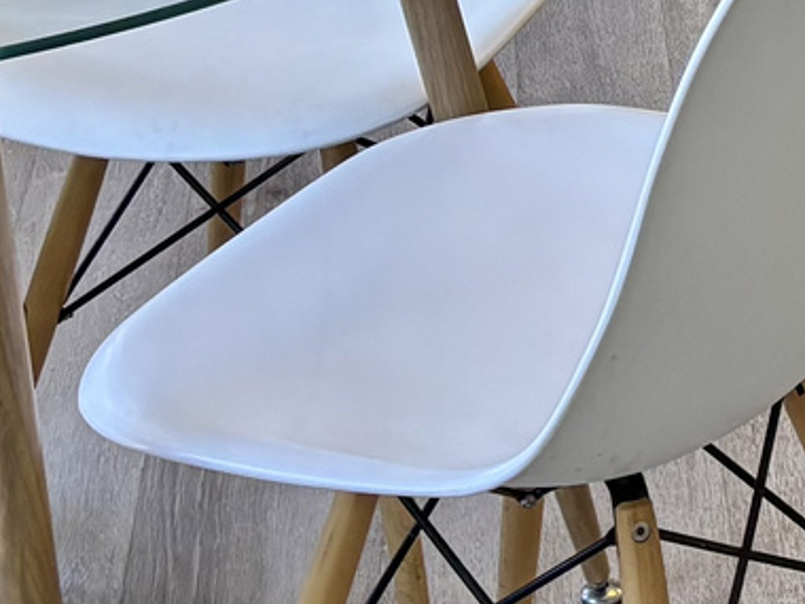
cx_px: 1233
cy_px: -670
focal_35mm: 140
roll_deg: -1.3
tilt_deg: -14.0
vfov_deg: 9.7
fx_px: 3256
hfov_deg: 13.3
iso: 125
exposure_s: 1/120
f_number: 1.6
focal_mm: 5.96
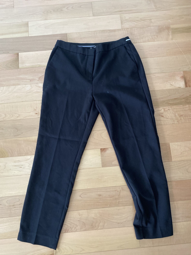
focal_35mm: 27
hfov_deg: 51.4
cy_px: 129
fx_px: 199
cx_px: 95
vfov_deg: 65.3
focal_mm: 4.25
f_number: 1.8
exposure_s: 1/60
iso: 320
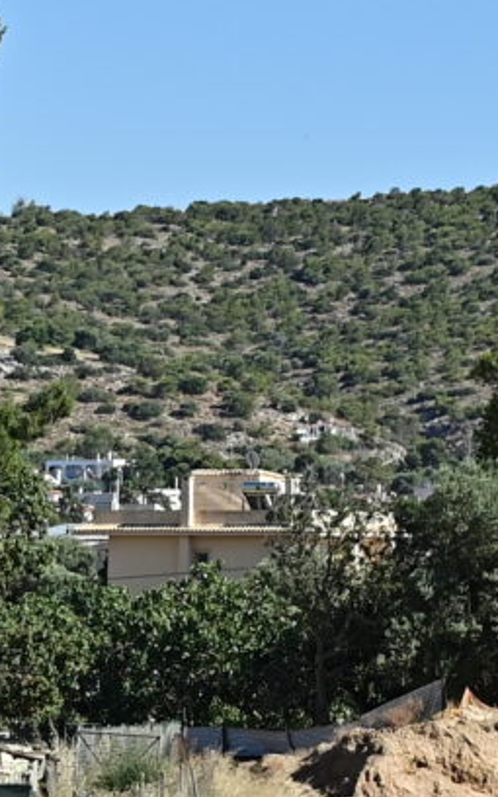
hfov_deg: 4.9
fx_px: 5689
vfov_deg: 7.7
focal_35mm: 262
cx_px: -434
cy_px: 1495
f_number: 4
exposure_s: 1/1600
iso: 125
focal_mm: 41
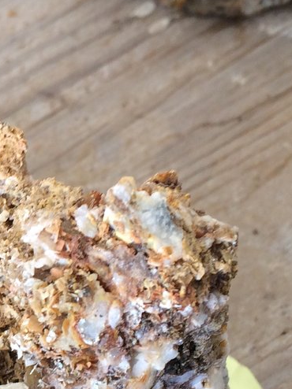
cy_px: 306
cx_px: -95
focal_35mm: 94
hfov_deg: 15.0
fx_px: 1058
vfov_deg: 20.7
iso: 50
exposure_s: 1/30
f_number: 2.2
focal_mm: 4.15
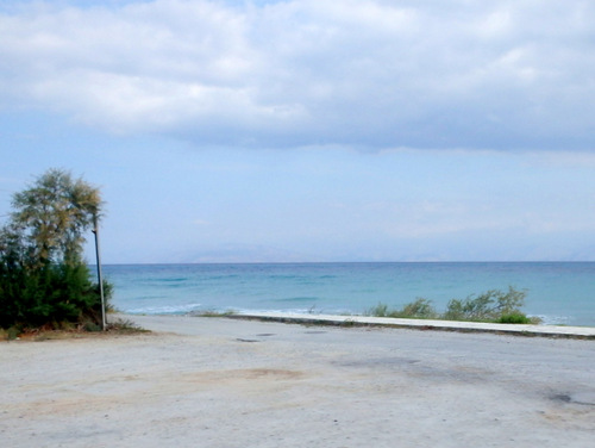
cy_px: 224
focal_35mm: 28
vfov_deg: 49.8
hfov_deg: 63.4
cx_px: 298
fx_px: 482
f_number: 11
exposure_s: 1/125
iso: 125
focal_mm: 5
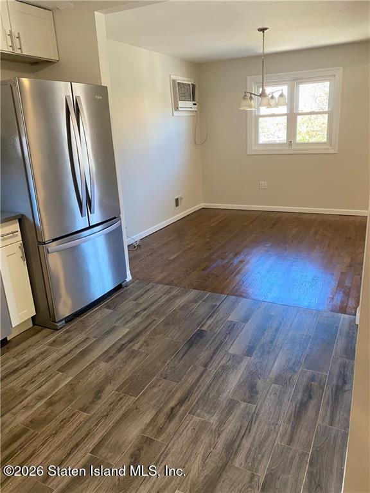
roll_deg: +3.1
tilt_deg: -15.9
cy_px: 246
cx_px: 185
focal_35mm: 26
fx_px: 371
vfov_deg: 67.3
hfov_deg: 53.1
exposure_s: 1/60
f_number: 1.8
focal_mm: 4.25
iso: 125
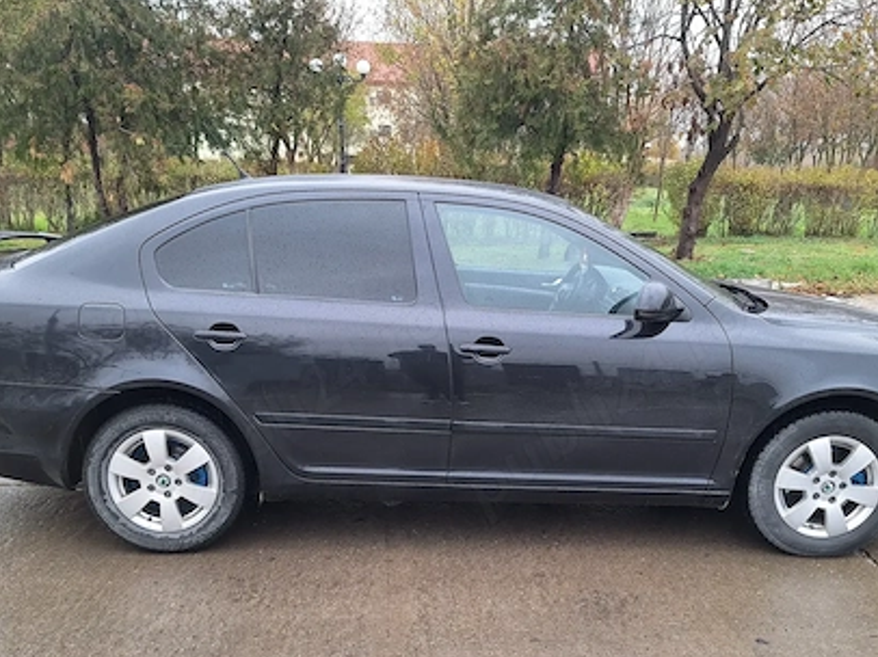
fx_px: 862
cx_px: 454
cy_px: 428
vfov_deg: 41.3
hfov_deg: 54.0
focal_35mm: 34
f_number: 1.8
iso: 40
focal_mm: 5.54
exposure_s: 1/144
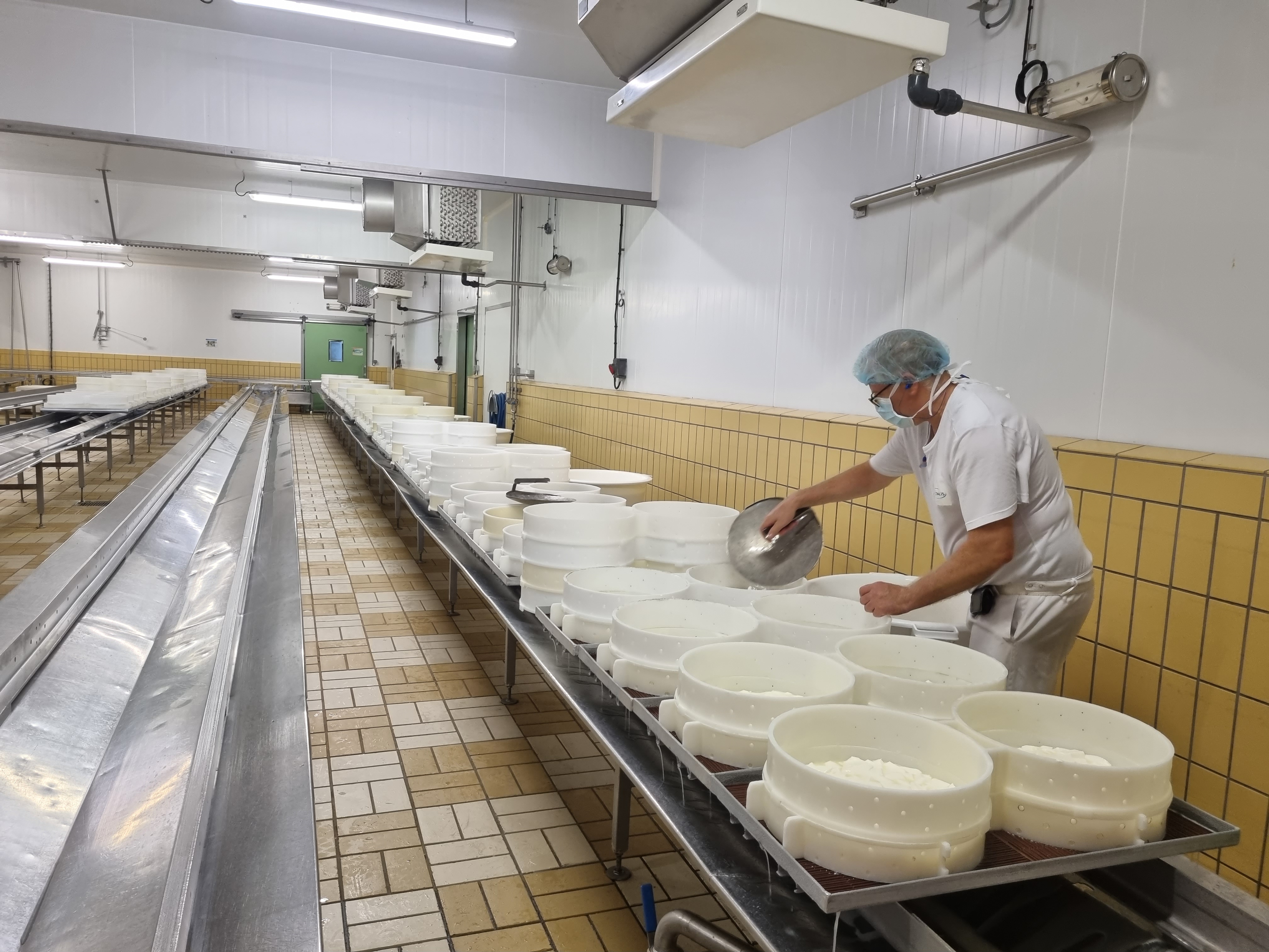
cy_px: 476
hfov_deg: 67.3
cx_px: 634
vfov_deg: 53.1
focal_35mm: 26
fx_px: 953
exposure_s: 1/100
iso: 250
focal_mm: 5.4
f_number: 1.8
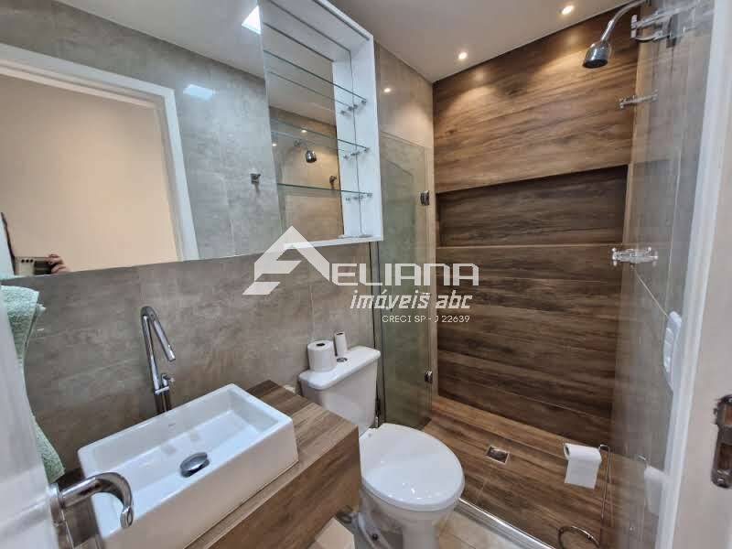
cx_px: 366
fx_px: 275
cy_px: 274
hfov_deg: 106.2
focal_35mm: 13
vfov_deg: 89.9
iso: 250
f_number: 2.2
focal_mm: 1.74
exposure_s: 1/60
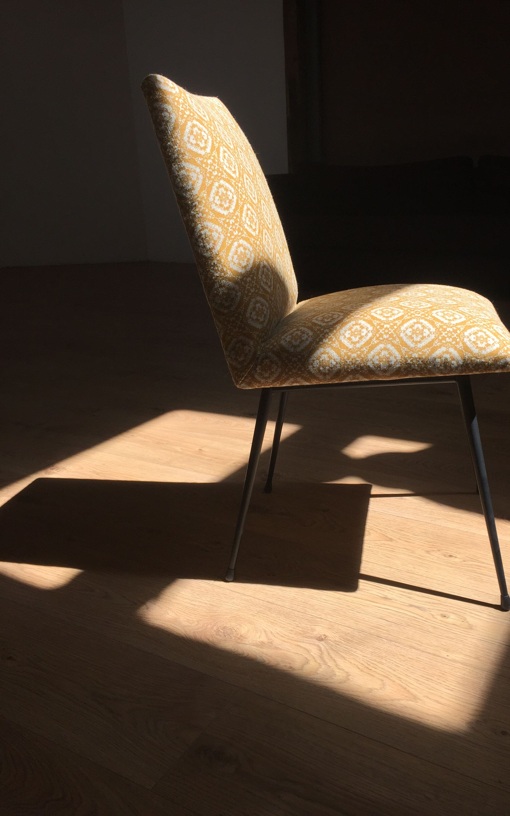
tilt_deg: -15.3
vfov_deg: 61.2
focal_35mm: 31
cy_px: 405
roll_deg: +1.3
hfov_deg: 40.4
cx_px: 307
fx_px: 689
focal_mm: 4.15
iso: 32
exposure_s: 1/791
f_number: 2.2
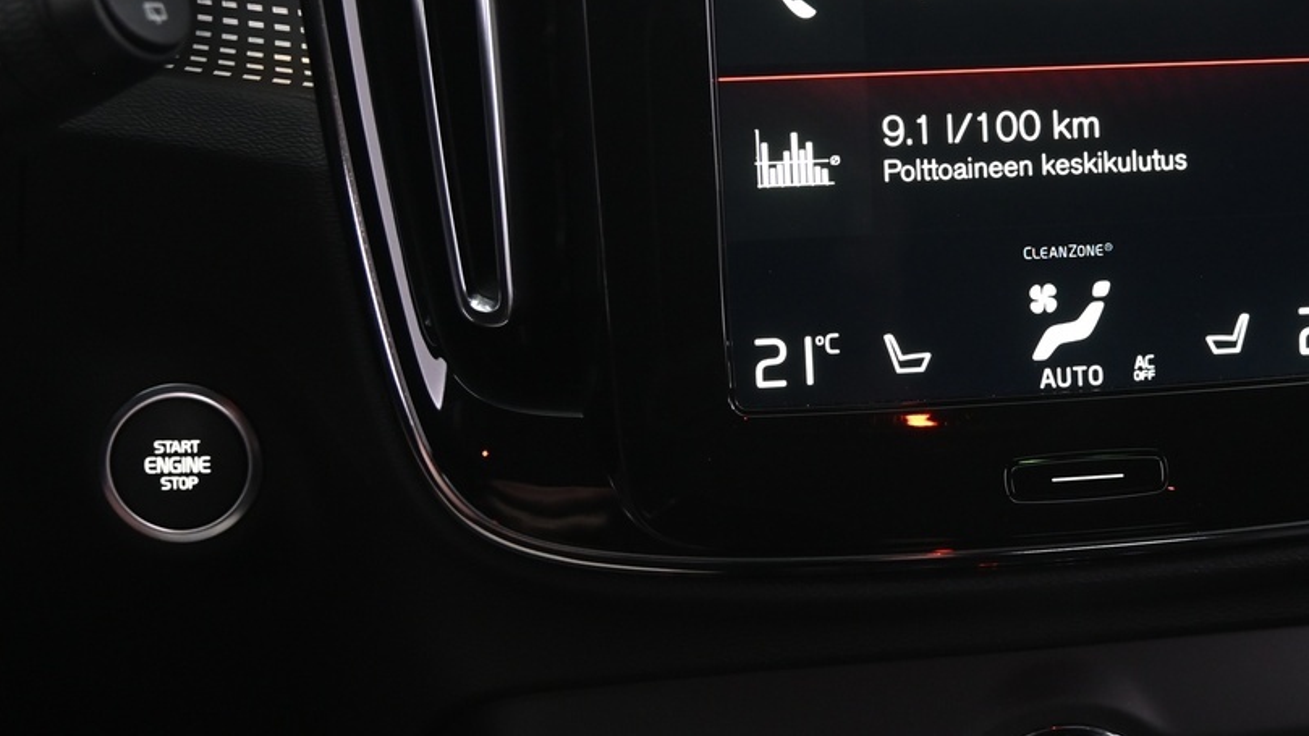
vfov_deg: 19.0
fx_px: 2187
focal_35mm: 63
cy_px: 238
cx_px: 1044
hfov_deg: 32.4
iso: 2000
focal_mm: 30
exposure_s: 1/13
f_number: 4
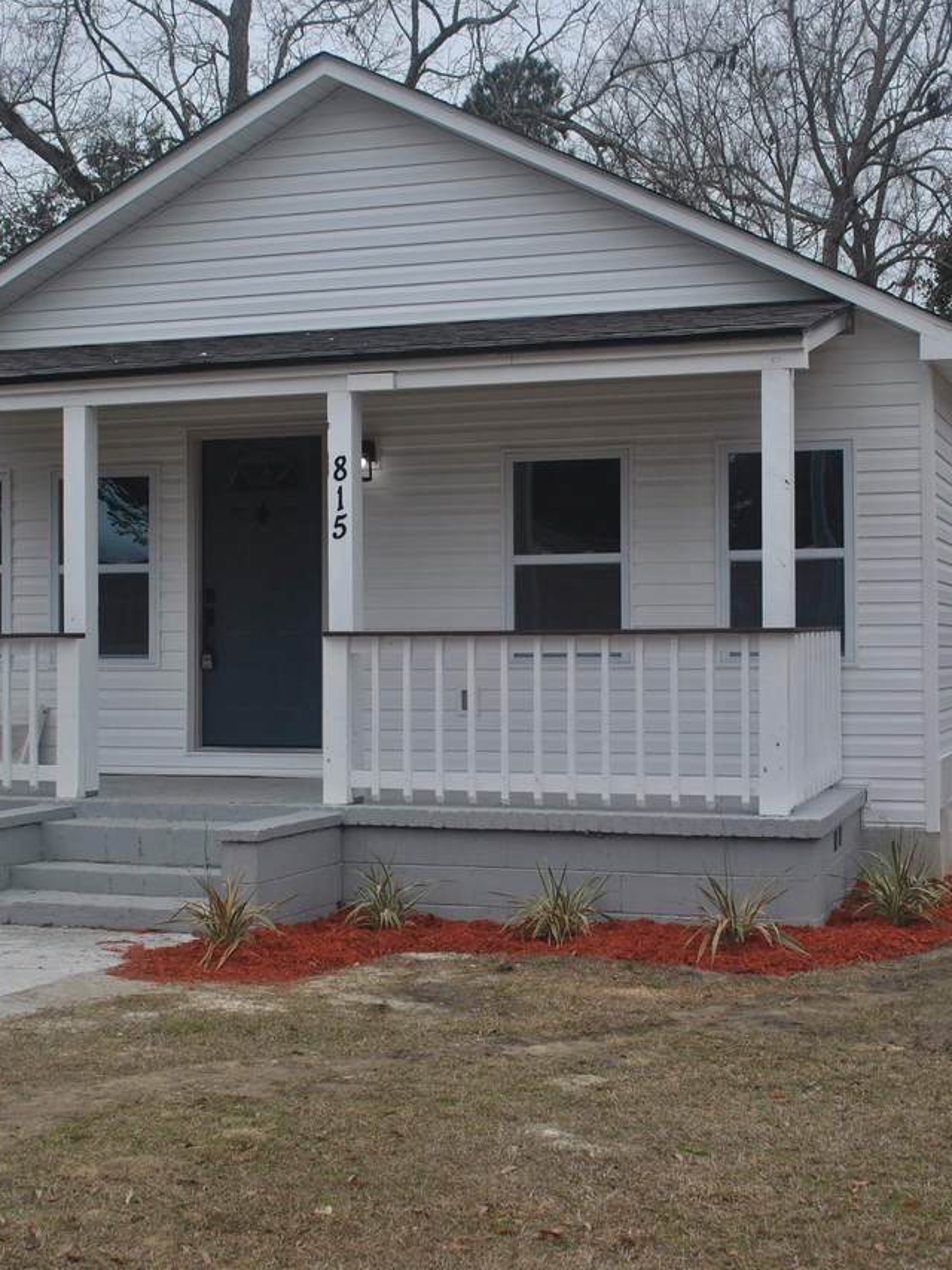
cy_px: 634
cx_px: 488
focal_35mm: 52
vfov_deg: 36.8
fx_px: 1906
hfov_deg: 28.0
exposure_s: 1/200
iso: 100
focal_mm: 24
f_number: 7.1
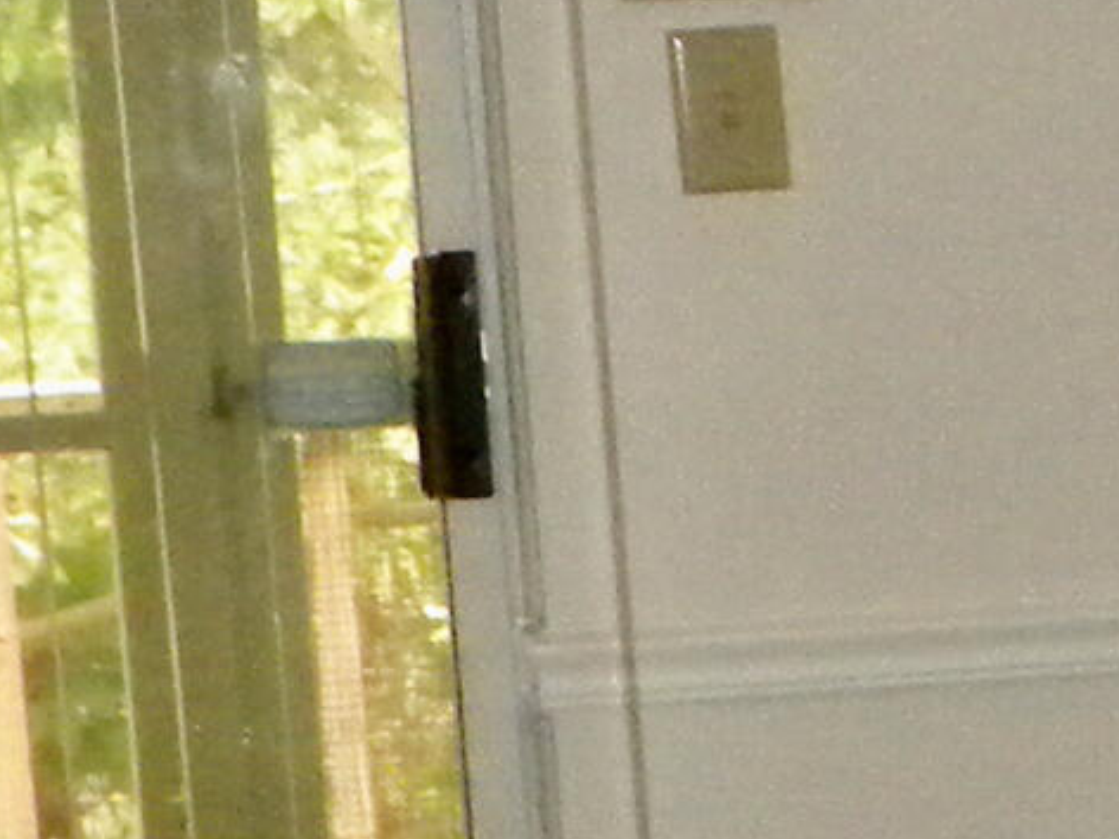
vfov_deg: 6.4
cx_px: 3471
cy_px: 1268
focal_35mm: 229
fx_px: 7403
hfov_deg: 7.5
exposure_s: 1/30
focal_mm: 6.4
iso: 400
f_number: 3.7
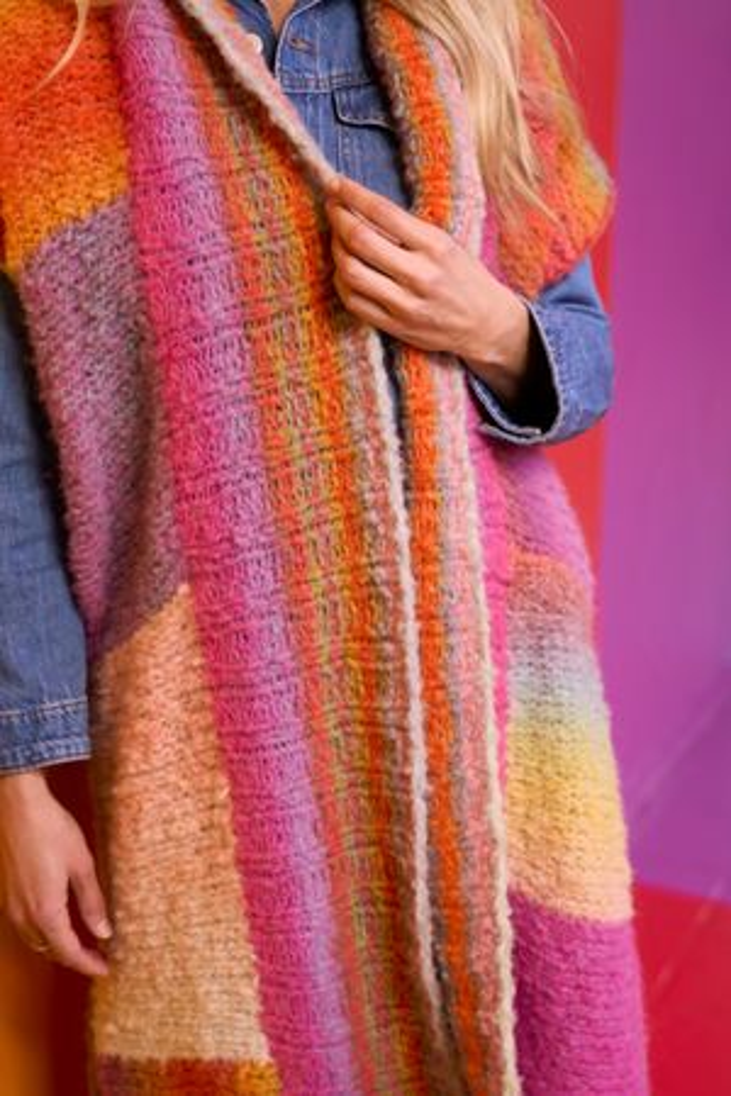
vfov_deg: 35.6
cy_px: 548
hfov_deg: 24.2
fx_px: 1706
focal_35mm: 56
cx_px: 366
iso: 250
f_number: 3.2
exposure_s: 1/125
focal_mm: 56
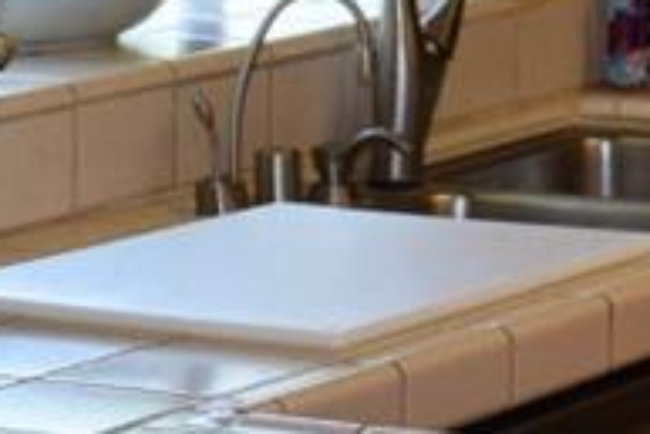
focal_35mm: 256
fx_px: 4626
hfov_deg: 7.8
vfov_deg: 5.3
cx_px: 1105
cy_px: -328
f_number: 5.6
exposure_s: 1/125
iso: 720
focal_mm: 22
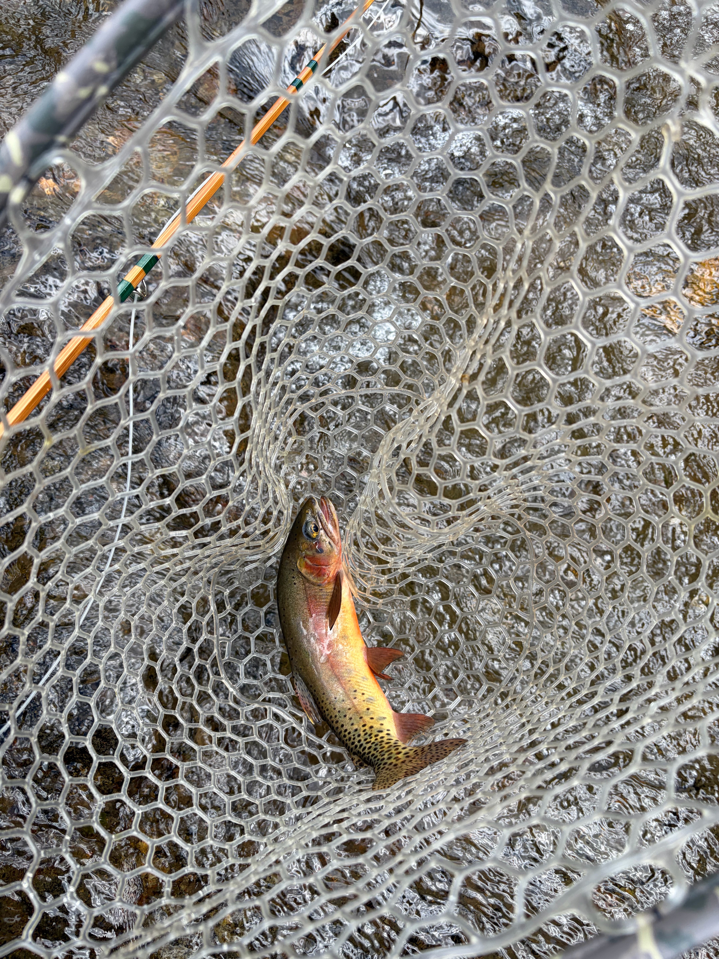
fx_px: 720
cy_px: 480
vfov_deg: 67.3
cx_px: 360
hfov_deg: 53.1
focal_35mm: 26
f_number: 1.6
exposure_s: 1/552
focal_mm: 5.96
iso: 50
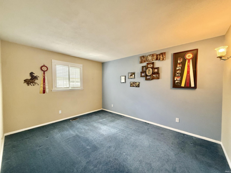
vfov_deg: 85.7
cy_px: 86
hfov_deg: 102.1
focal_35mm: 14
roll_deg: -0.5
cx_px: 116
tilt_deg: -1.9
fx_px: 93
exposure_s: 1/120
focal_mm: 2.22
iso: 640
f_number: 2.2
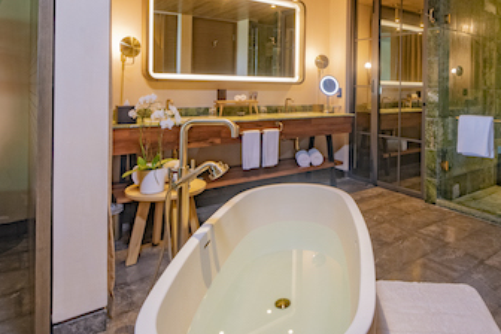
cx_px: 333
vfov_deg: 49.5
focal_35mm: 25
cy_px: 89
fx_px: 348
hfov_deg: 69.5
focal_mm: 14
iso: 640
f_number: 10
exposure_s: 1/6
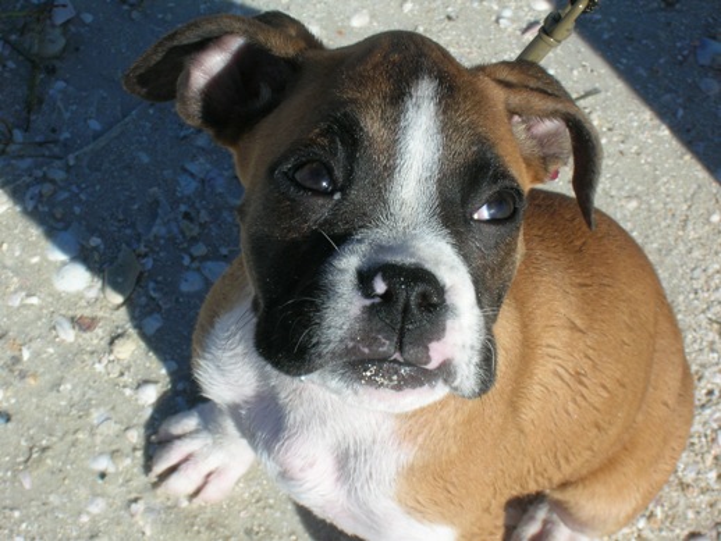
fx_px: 2063
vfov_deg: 15.0
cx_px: 360
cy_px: 270
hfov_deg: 19.8
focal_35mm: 99
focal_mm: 16.4
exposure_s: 1/200
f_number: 8.1
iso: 50
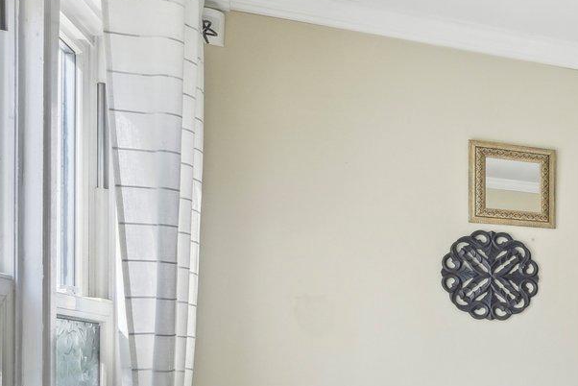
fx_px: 846
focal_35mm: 53
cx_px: 897
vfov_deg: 24.6
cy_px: 380
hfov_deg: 26.0
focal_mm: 15.5
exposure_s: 1/125
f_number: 8
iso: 800
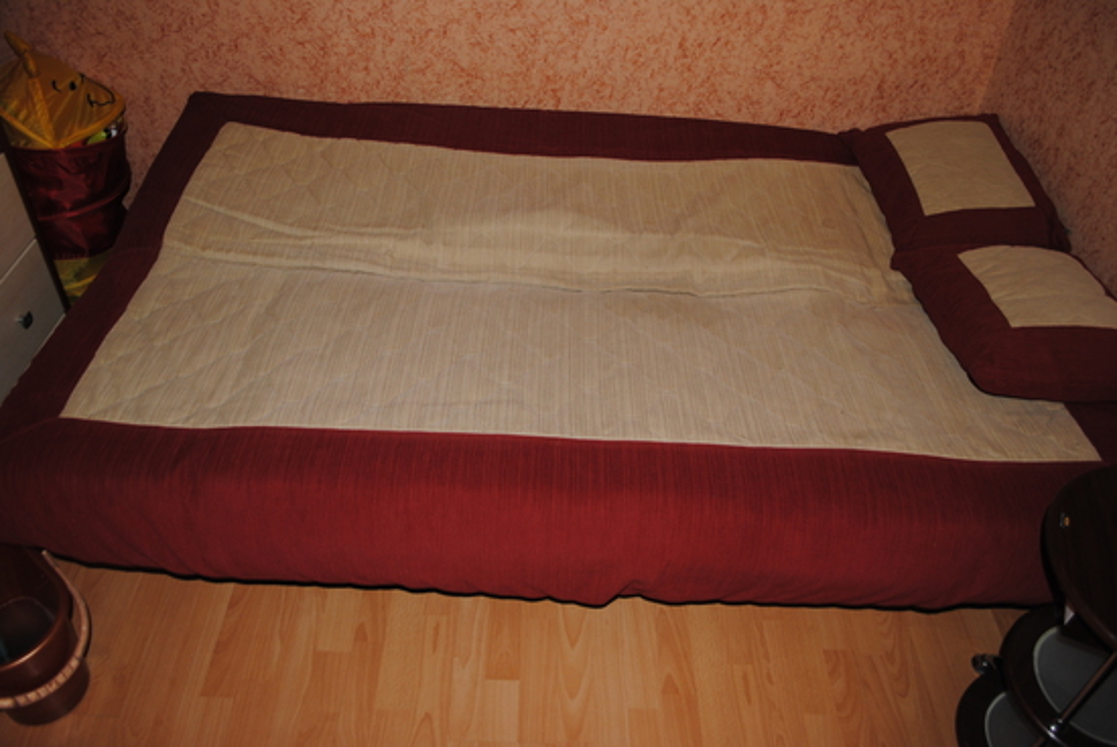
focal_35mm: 27
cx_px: 558
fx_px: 839
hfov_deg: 67.3
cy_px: 374
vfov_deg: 48.0
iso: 200
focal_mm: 18
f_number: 3.5
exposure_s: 1/60
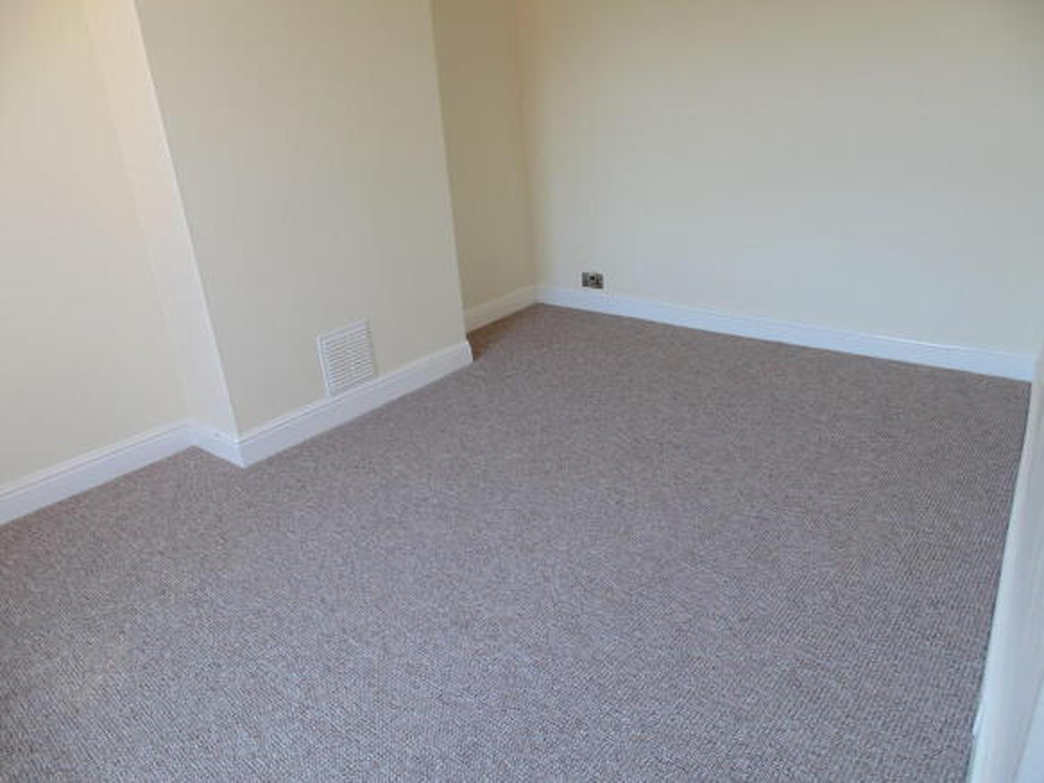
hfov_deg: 76.4
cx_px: 522
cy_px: 392
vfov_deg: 61.1
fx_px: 663
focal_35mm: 22
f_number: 3.1
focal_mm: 4
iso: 80
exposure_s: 1/40
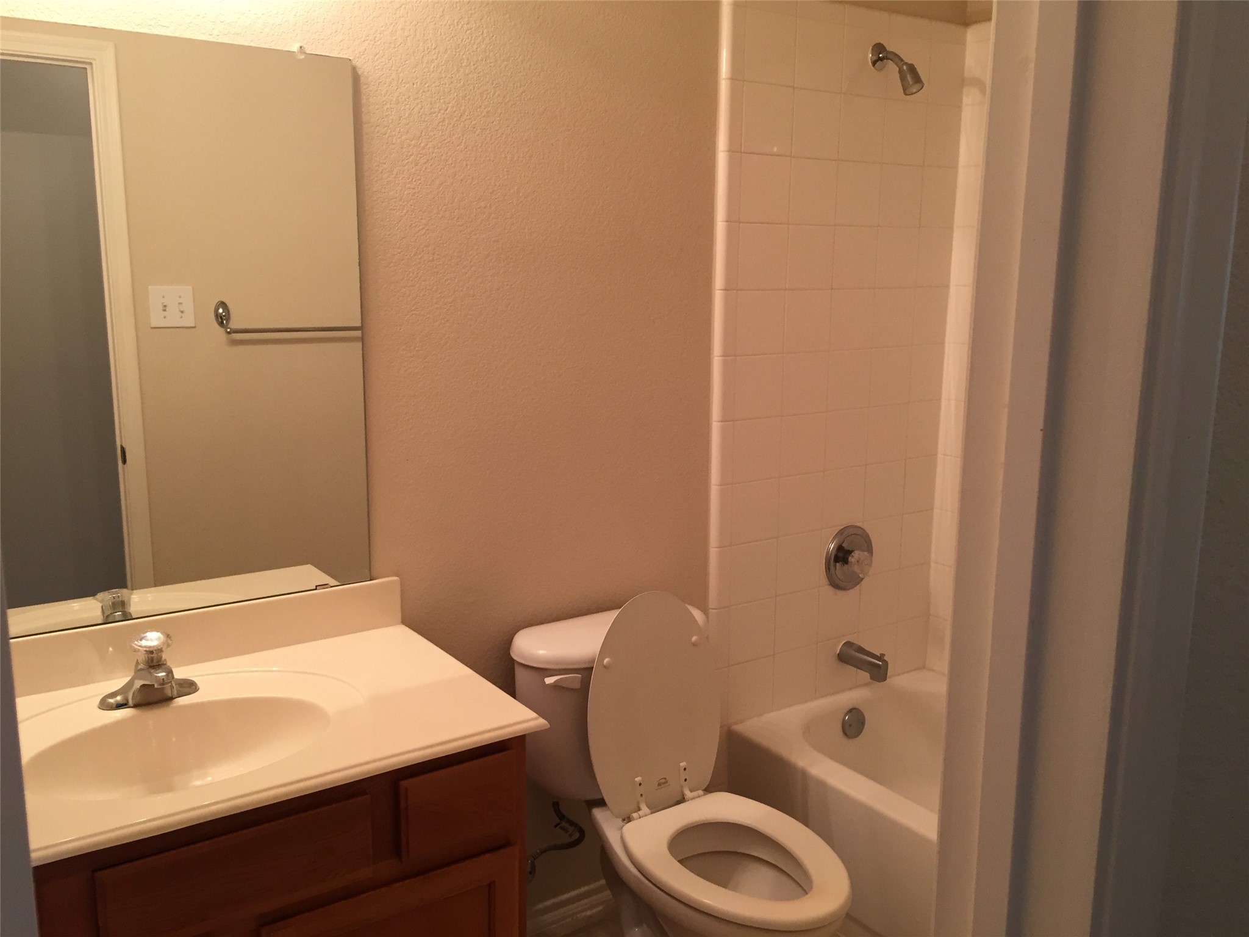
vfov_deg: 48.2
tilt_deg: -9.7
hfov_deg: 61.7
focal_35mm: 29
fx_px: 1046
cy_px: 468
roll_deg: -1.4
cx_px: 624
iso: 100
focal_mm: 4.15
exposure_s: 1/30
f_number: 2.2
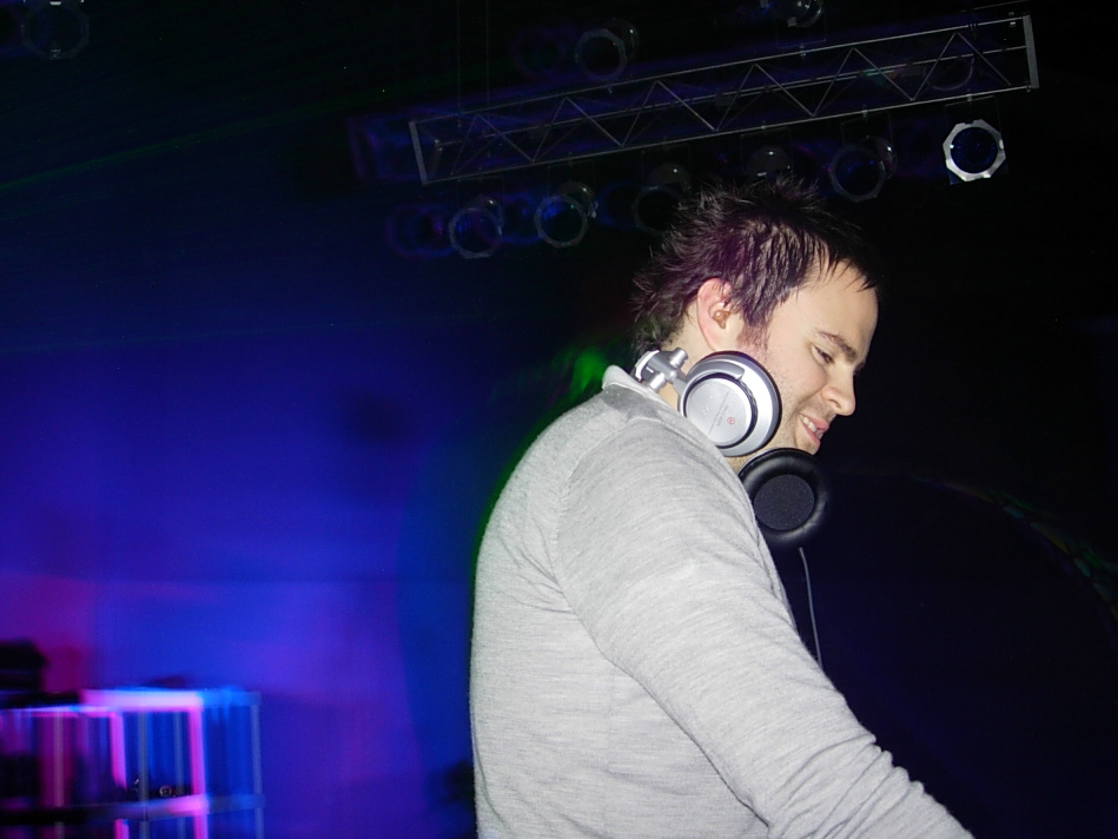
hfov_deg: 45.8
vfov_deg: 35.1
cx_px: 575
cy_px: 405
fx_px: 1324
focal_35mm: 41
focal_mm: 7.8
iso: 79
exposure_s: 1
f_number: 2.8
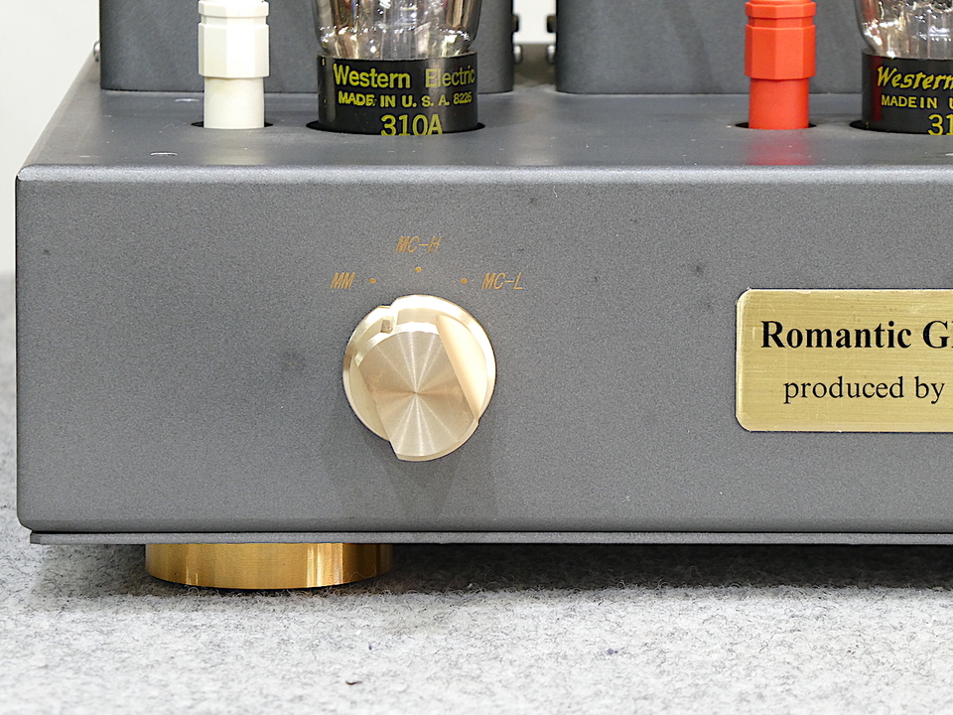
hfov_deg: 8.6
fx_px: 6360
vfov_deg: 6.4
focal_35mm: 231
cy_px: 358
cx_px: 476
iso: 200
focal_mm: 41.4
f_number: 5.6
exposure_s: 1/5
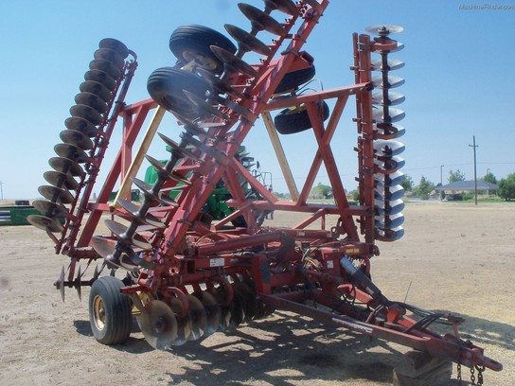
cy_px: 193
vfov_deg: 40.7
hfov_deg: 52.6
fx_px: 521
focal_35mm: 35
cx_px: 258
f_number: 5.5
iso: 160
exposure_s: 1/500
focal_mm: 6.3
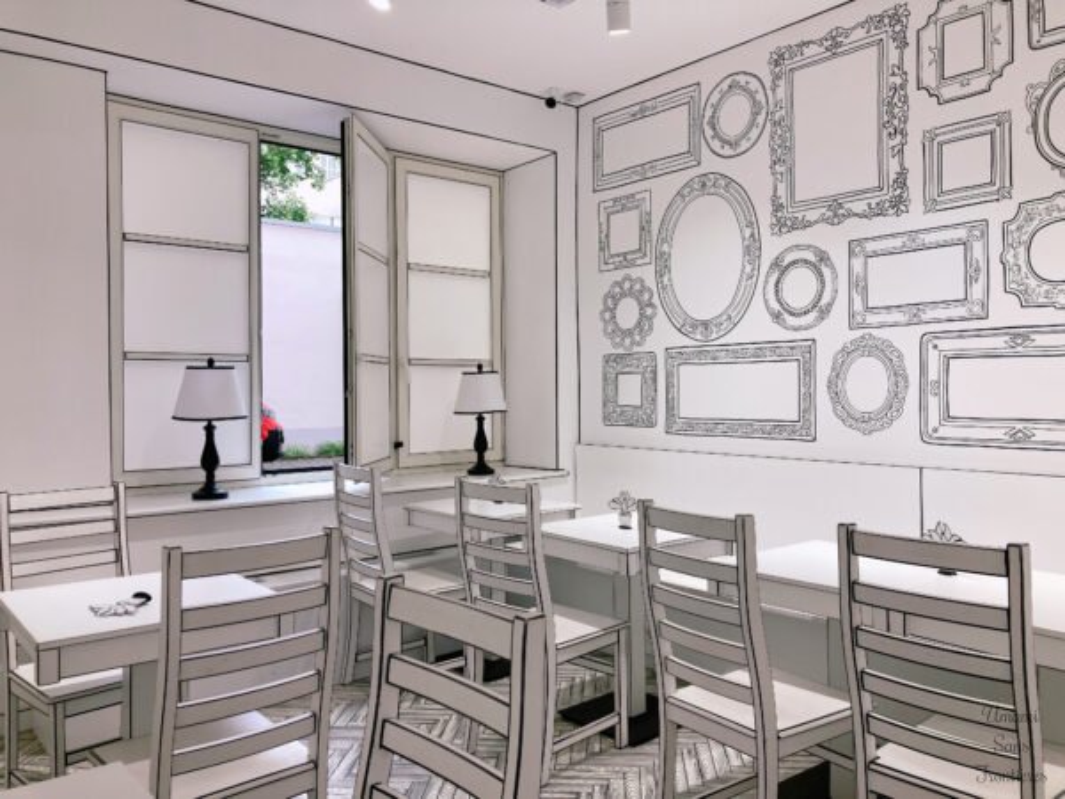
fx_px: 861
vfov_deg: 49.7
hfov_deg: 63.4
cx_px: 532
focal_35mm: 28
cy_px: 400
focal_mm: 3.99
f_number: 1.8
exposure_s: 1/100
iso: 25
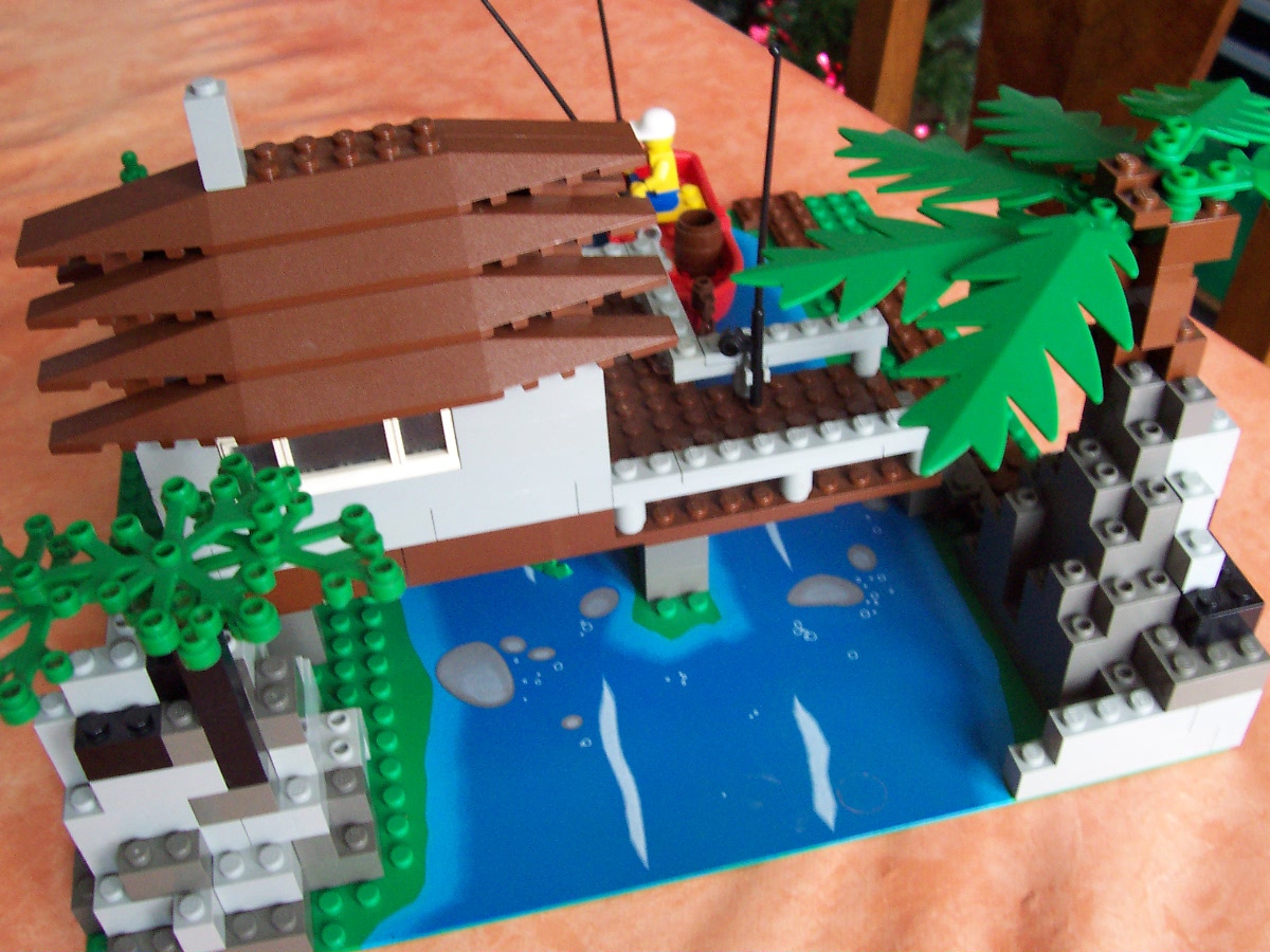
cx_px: 635
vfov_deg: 38.7
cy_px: 476
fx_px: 1357
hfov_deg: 50.1
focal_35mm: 37
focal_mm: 5.6
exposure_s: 1/10
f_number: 2.8
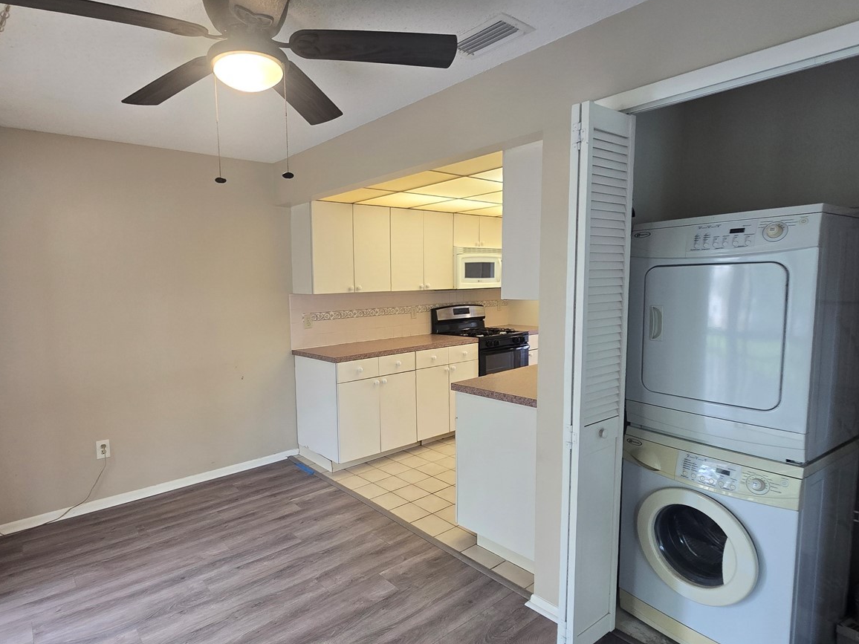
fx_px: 447
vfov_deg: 71.6
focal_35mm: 18
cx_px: 364
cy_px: 330
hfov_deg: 87.1
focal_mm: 2.2
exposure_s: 1/60
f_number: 2.2
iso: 160
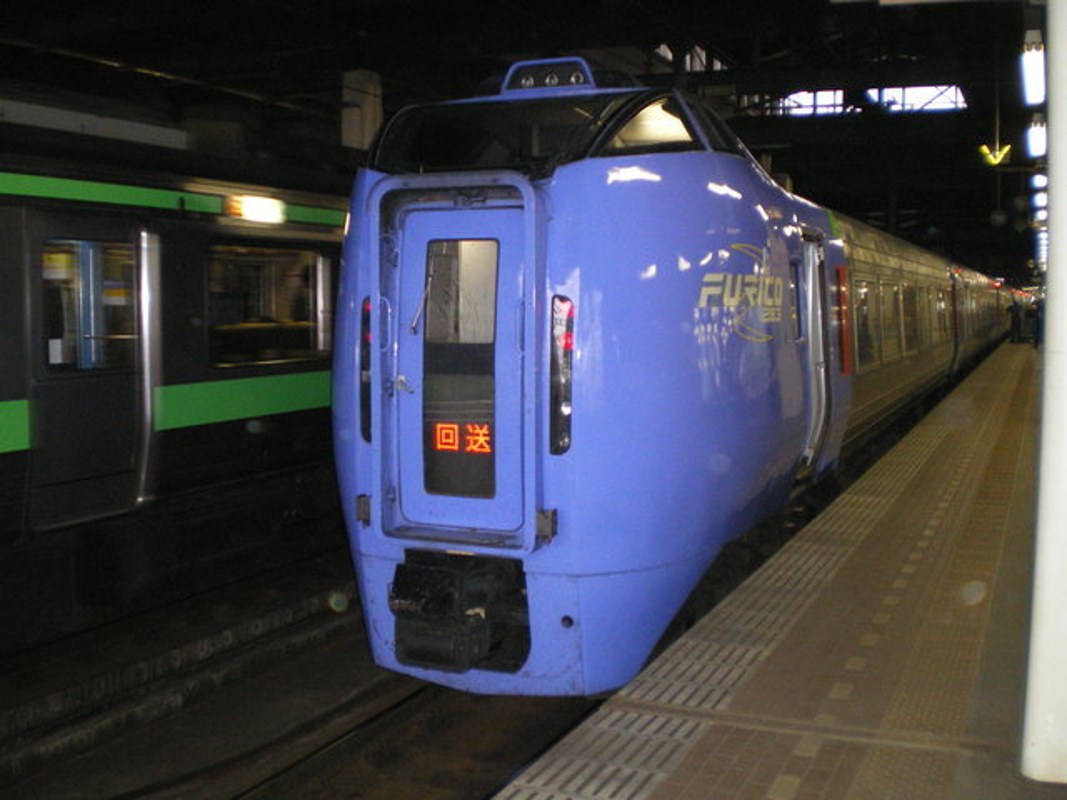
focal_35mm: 38
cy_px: 400
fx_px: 1171
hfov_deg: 49.0
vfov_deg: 37.7
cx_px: 534
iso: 400
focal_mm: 6.3
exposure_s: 1/50
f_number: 3.1
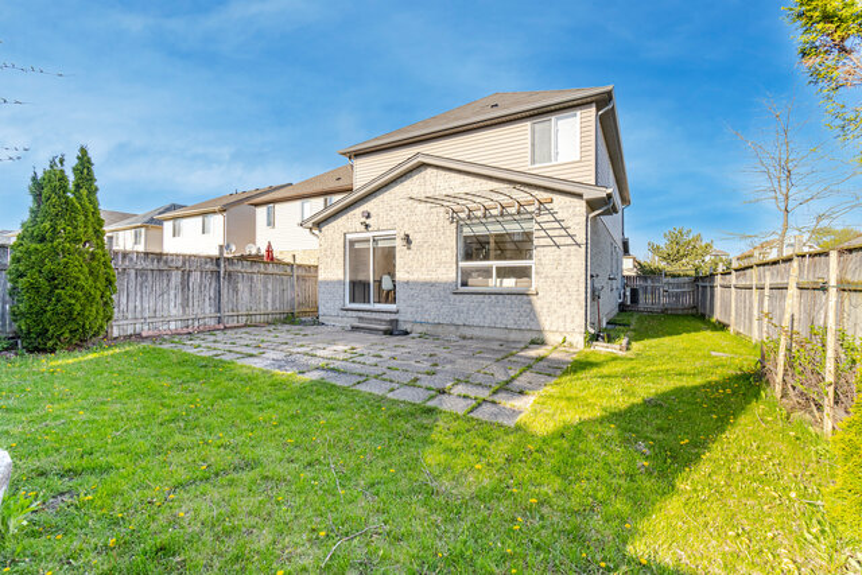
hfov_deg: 100.4
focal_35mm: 15
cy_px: 288
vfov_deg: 77.4
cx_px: 431
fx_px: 359
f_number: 7.1
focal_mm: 10
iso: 50
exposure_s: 1/160
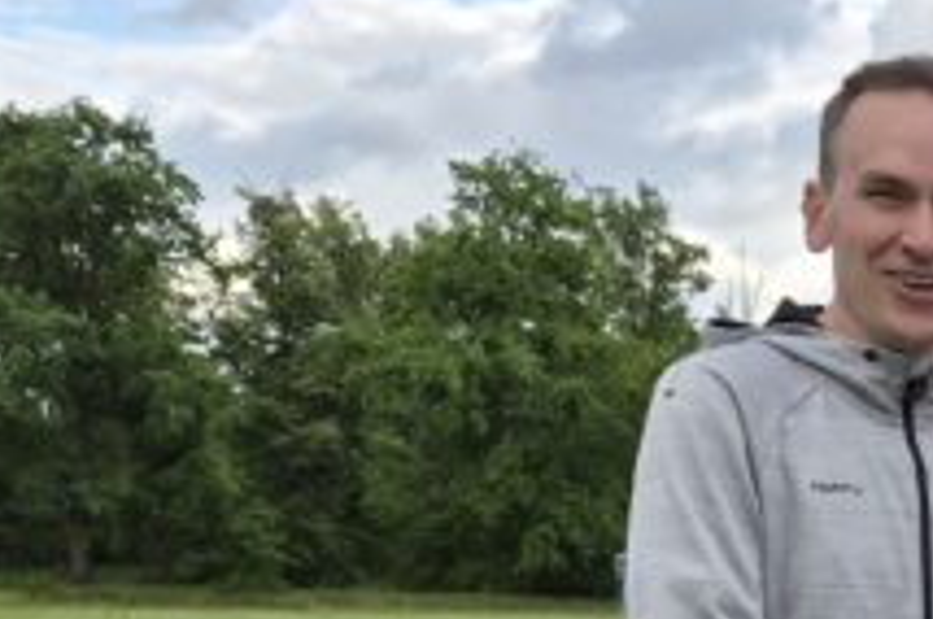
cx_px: 1356
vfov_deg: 15.1
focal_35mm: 86
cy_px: 793
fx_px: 2225
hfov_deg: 20.6
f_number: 1.8
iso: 80
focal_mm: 5.4
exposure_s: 1/1324
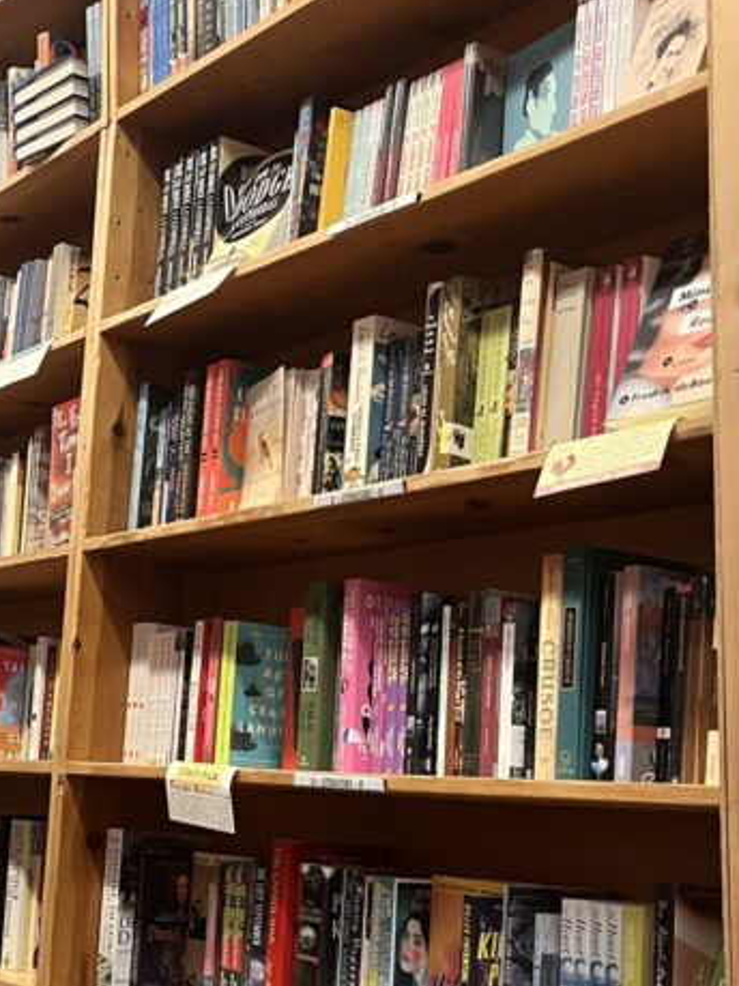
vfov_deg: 33.0
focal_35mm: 58
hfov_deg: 24.6
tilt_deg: +1.6
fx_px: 1652
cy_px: 642
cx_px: 86
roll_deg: +1.9
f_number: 1.6
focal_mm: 5.1
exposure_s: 1/60
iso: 320
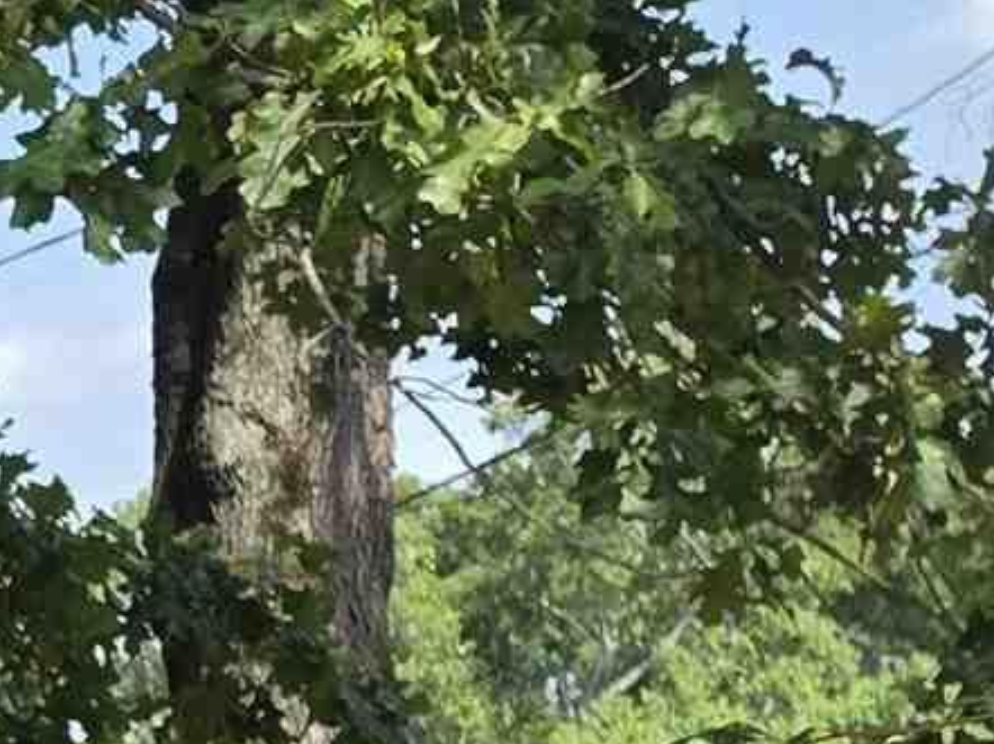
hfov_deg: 10.4
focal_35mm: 160
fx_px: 4592
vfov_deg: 9.0
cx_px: -1520
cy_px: 1149
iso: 64
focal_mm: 6.5
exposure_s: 1/2607
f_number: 1.4
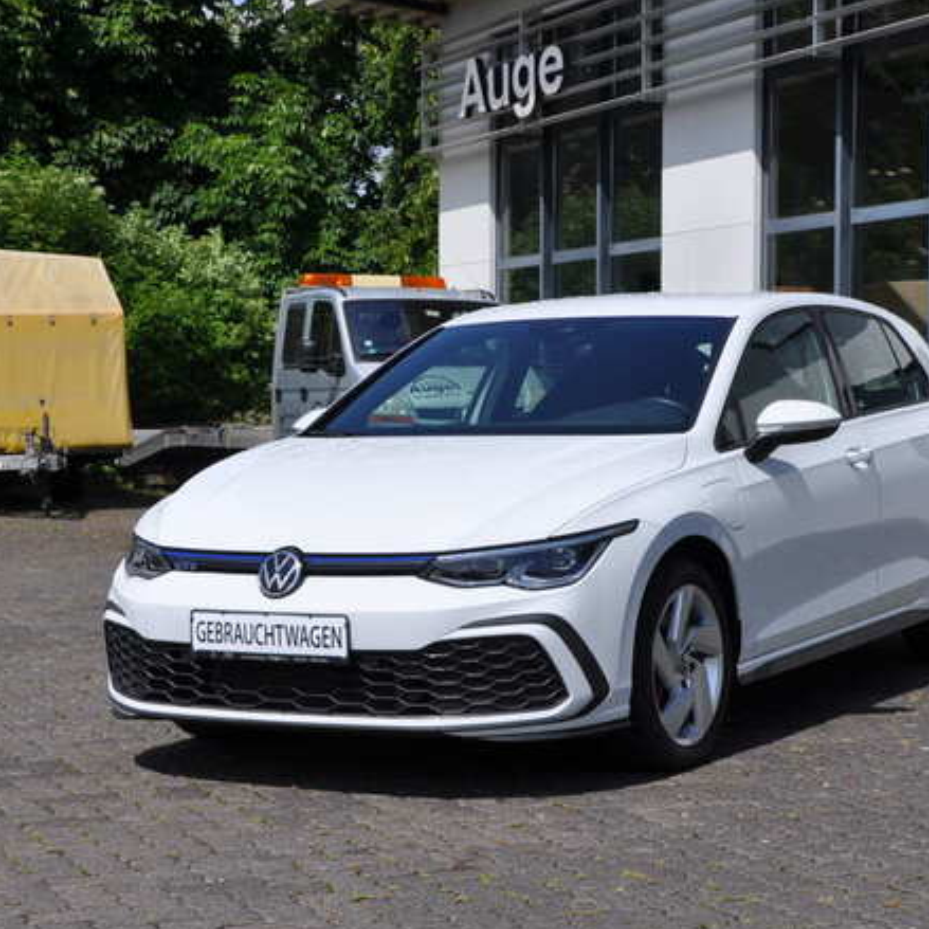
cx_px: 529
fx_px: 2399
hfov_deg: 21.9
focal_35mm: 79
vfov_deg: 21.9
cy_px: 489
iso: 200
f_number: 11
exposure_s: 1/500
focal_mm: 34
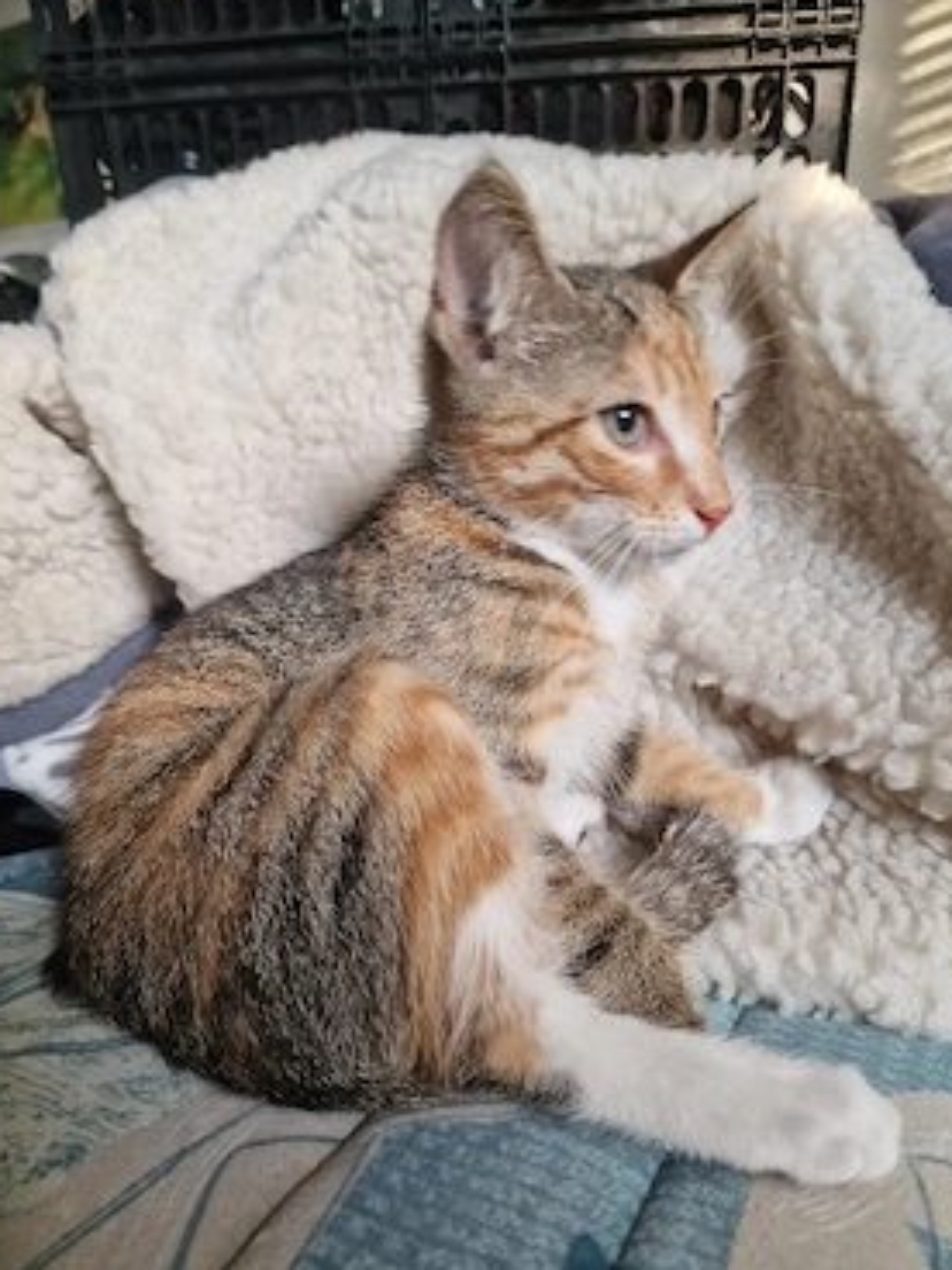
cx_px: 473
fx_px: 917
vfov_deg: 69.4
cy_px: 638
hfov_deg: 54.9
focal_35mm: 25
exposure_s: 1/100
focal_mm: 6.4
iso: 125
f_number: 1.8
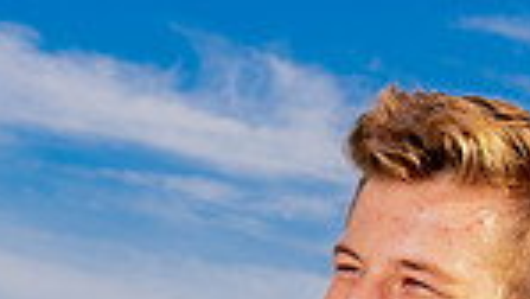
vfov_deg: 6.8
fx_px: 2334
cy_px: 794
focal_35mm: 166
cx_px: 352
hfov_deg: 12.9
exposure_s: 1/200
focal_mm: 35
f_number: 8
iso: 200
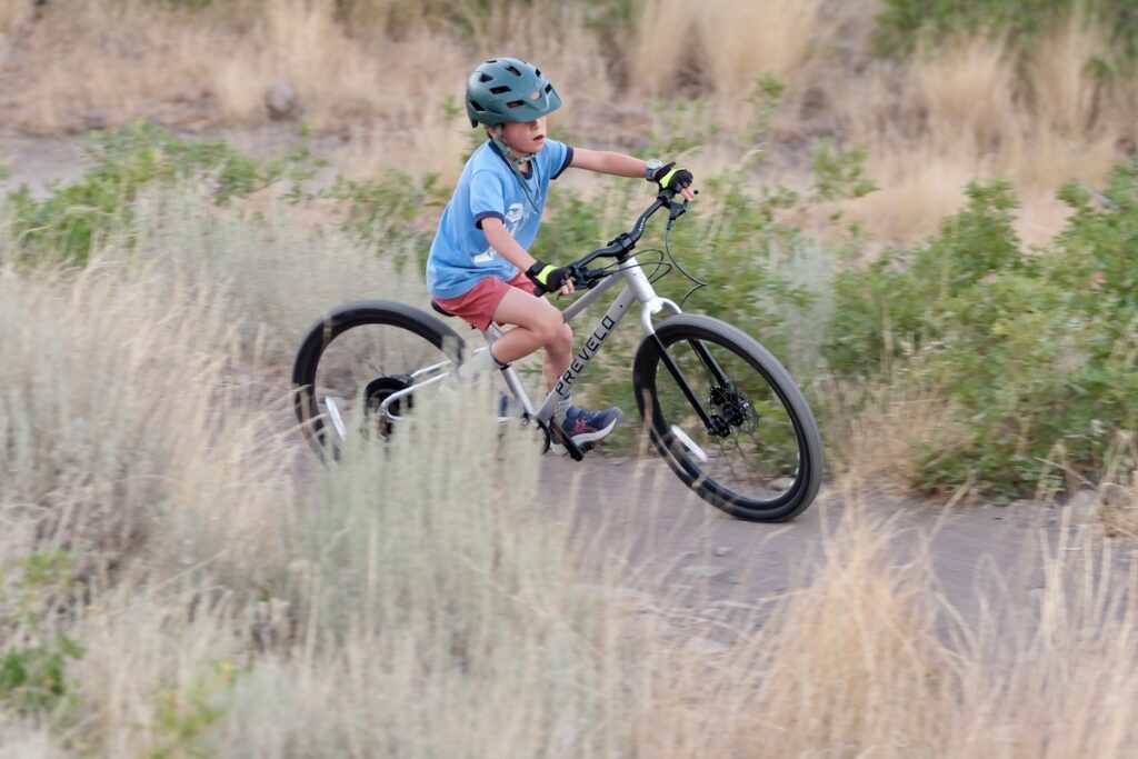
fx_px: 4141
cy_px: 380
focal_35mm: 131
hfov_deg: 15.6
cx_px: 569
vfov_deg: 10.5
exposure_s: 1/125
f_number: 2.8
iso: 640
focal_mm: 87.1
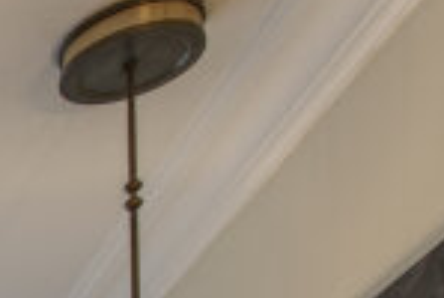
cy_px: 913
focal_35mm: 96
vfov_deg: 10.2
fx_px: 1186
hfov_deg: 12.5
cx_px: -790
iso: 100
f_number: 8
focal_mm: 14
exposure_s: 1/1.25
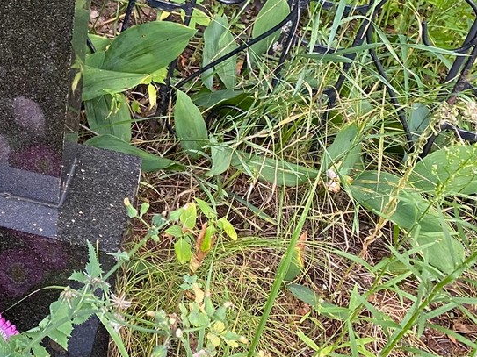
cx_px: -75
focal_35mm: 69
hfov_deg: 25.6
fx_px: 951
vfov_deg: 20.8
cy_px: 32
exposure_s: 1/60
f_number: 1.8
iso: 125
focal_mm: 4.25
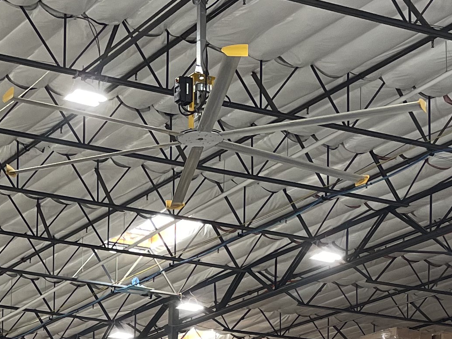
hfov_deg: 19.2
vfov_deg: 13.8
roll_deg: -1.9
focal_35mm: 101
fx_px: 1319
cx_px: 64
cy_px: 498
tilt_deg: +4.3
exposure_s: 1/114
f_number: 1.6
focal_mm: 5.1
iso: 125
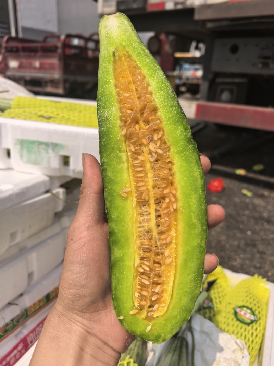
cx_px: 137
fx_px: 253
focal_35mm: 24
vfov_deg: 71.6
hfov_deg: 56.8
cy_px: 183
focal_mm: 6.98
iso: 50
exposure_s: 1/5747
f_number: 2
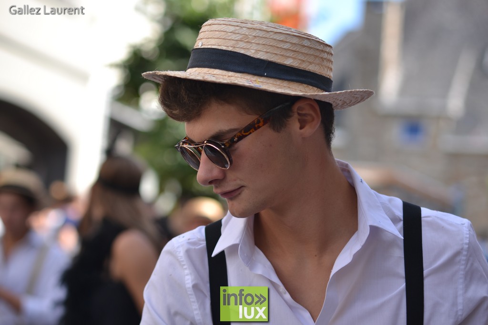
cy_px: 162
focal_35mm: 120
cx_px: 244
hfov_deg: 17.1
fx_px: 1627
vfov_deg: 11.4
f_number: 2.8
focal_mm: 80
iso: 100
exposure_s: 1/500
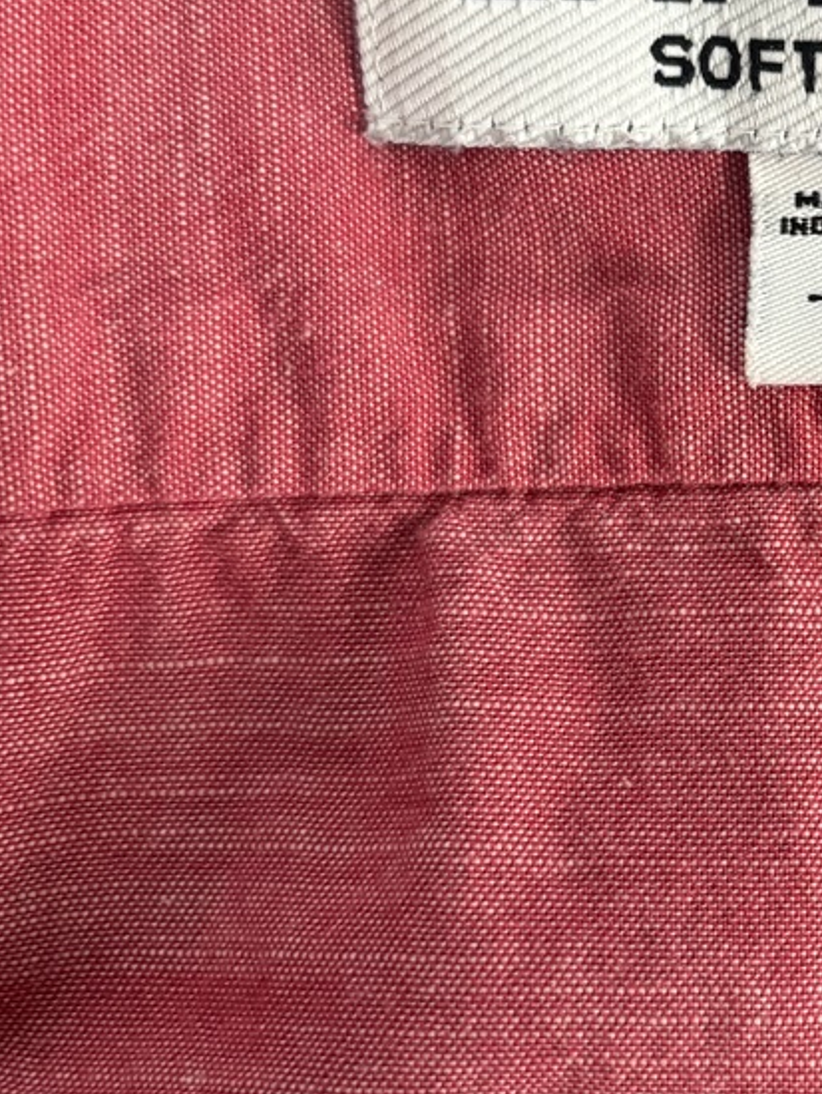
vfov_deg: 30.3
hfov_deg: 21.9
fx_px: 1993
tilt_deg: -82.9
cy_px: 301
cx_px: 925
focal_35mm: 63
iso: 400
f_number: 1.6
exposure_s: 1/60
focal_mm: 5.96
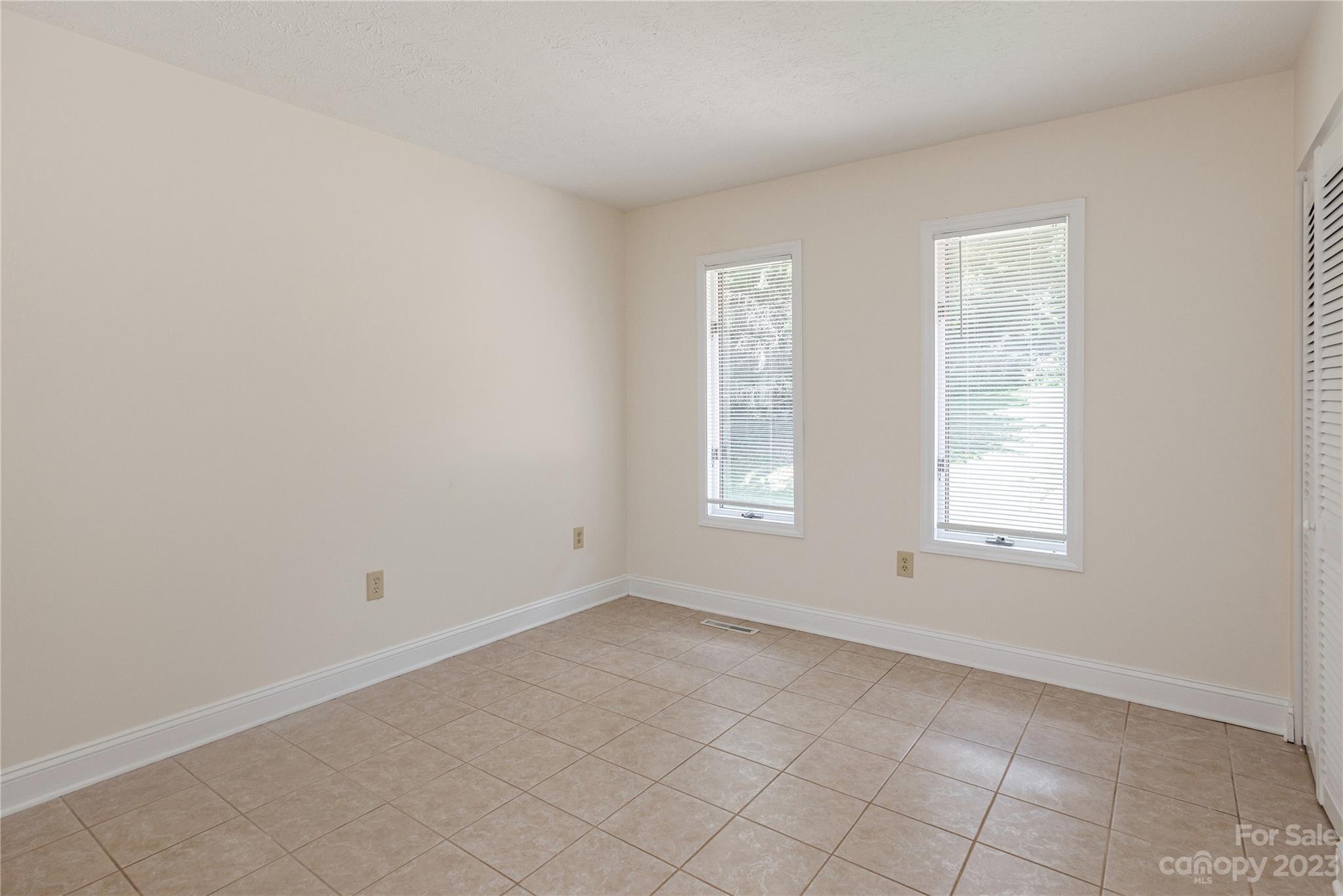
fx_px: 634
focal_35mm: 17
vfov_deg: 70.5
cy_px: 448
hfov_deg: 93.3
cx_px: 672
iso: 320
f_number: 9
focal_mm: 17
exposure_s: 1/50
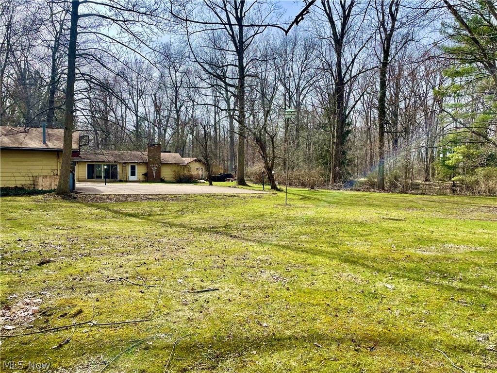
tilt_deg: -2.0
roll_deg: -0.8
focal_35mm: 26
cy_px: 186
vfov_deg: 53.1
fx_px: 373
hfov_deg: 67.3
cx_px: 248
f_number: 1.6
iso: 32
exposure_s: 1/1916
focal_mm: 4.2
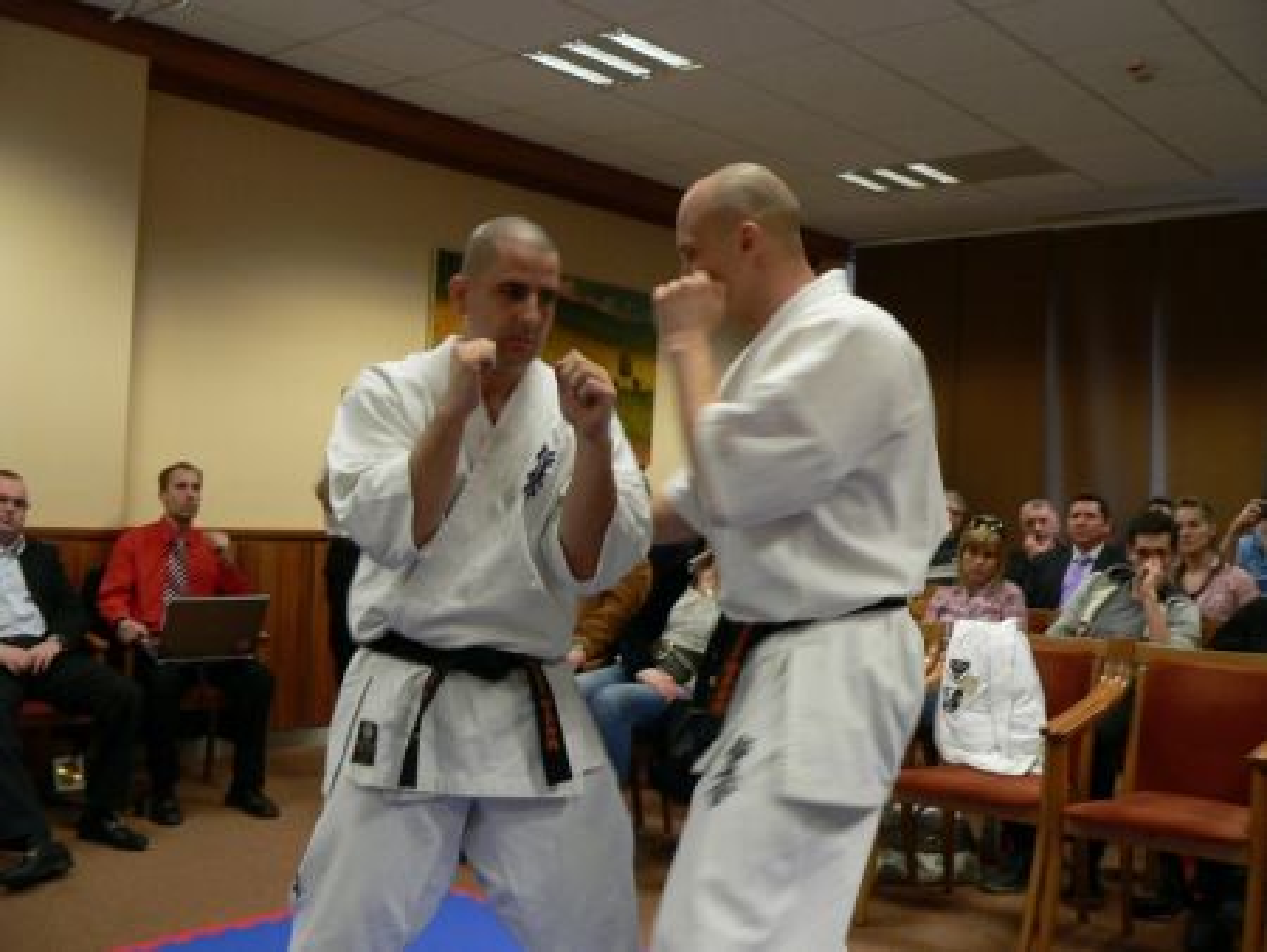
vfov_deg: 39.7
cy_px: 476
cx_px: 634
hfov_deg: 51.3
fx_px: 1318
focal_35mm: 36
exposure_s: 1/20
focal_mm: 6
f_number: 2.8
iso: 200
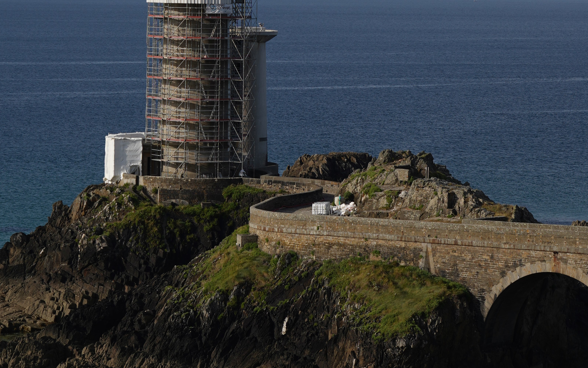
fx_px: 2228
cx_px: 300
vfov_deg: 9.3
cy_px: -29
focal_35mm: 139
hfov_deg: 15.0
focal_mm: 73
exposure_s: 1/400
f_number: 6.3
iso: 50
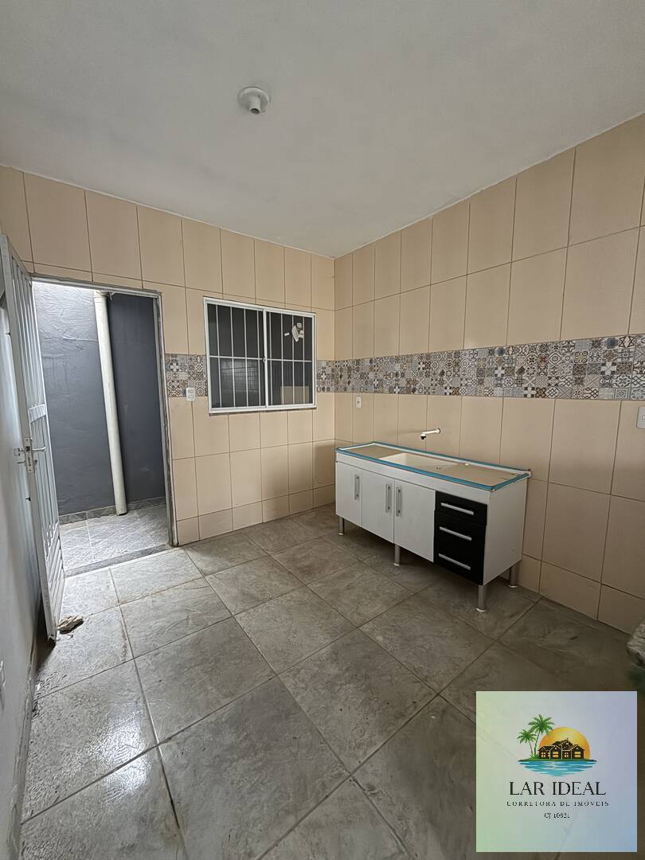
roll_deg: +0.4
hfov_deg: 85.7
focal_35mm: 14
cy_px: 430
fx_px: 348
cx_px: 322
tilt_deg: -5.8
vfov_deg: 102.1
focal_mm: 2.22
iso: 1000
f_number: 2.2
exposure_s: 1/60
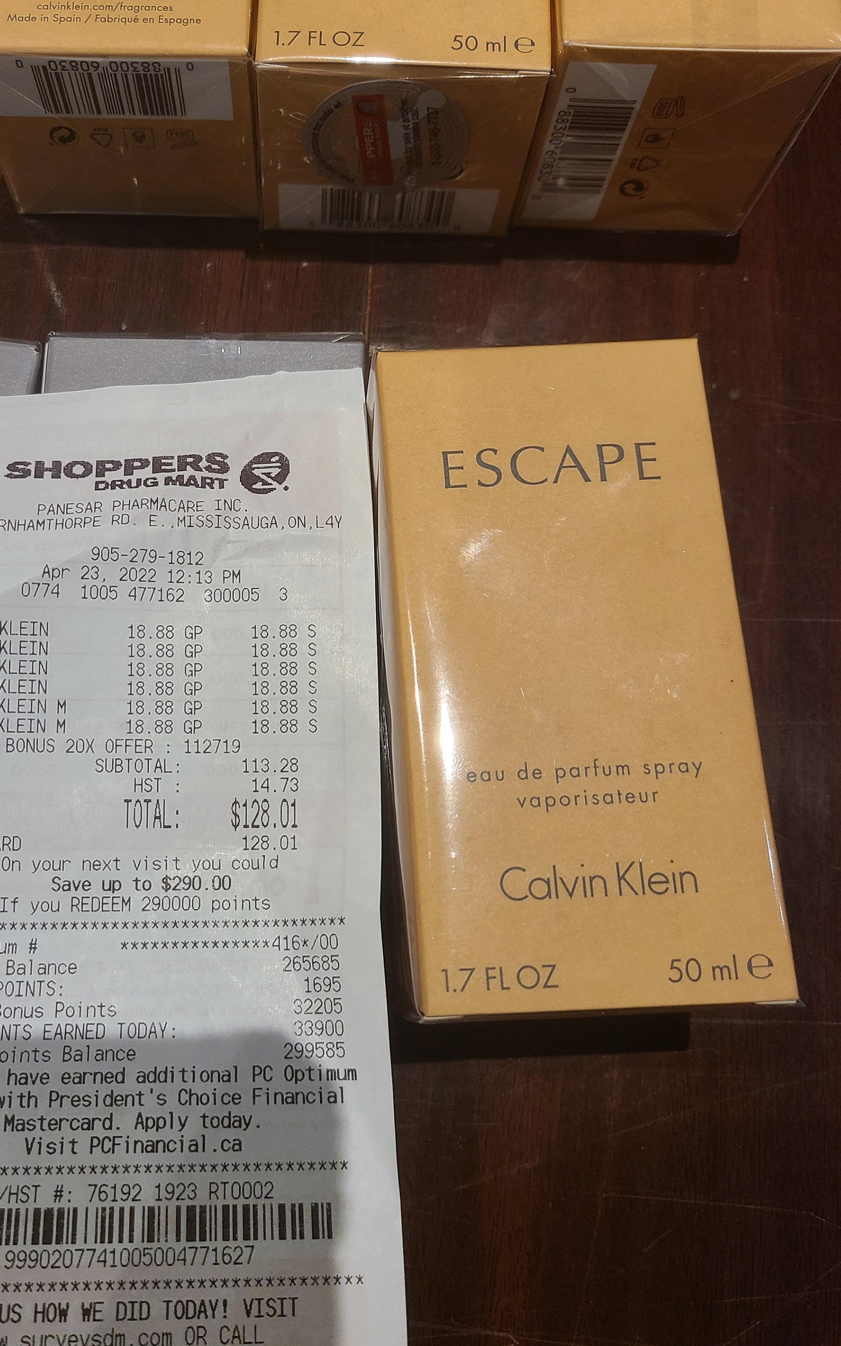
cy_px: 640
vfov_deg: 62.9
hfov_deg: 41.4
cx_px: 298
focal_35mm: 30
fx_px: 1100
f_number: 1.8
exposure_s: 1/60
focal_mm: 5.4
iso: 125
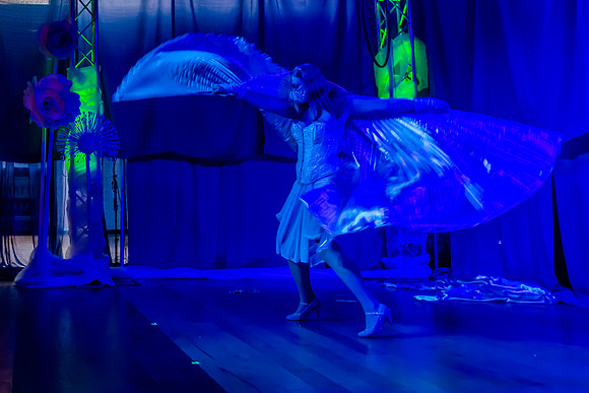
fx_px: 805
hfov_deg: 37.9
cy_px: 100
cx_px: 74
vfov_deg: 27.1
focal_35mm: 49
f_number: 2.8
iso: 2500
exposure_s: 1/80
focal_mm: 28
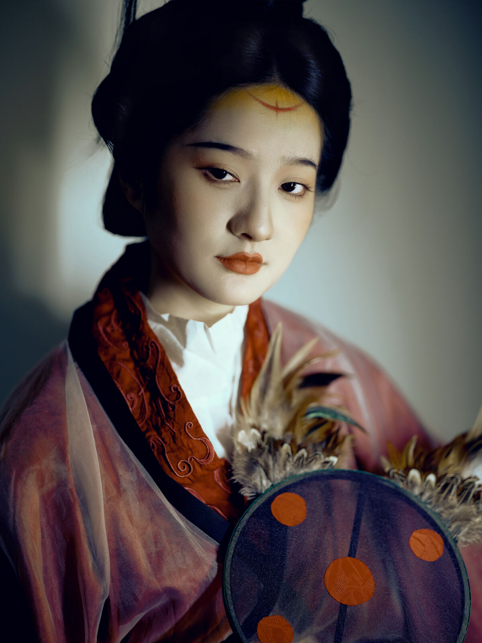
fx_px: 1615
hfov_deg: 17.0
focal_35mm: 87
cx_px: 241
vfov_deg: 22.5
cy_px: 322
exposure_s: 1/200
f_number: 2
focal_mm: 110
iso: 320
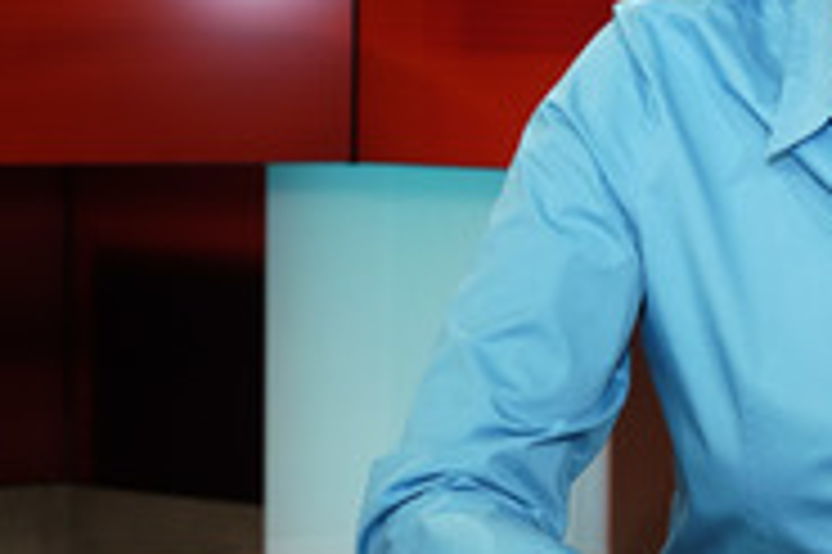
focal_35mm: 73
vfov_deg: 18.5
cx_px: 897
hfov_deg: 25.8
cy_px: 158
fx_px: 1686
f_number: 5.6
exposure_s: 1/125
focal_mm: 30
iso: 2000
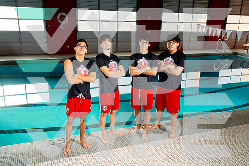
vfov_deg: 41.1
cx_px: 124
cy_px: 83
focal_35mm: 32
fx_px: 221
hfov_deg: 58.7
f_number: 8
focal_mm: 32
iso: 1000
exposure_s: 1/250
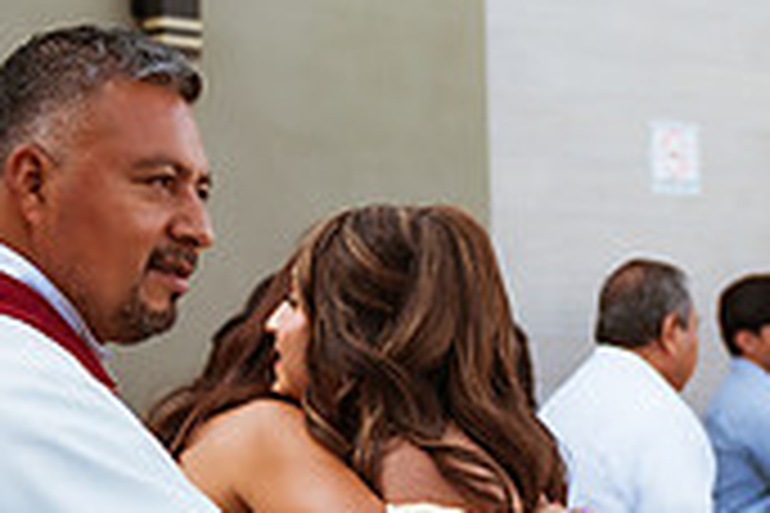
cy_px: 560
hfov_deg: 15.8
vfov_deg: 10.5
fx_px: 2759
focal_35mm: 129
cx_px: 572
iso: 100
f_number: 2.8
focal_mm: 38
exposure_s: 1/800
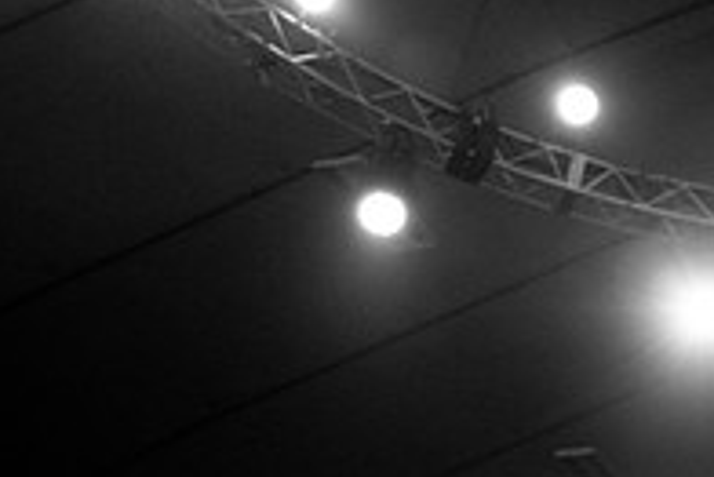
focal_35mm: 71
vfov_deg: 18.9
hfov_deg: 25.0
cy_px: 428
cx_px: 900
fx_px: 1409
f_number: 2.8
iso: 5000
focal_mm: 24
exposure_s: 1/1000
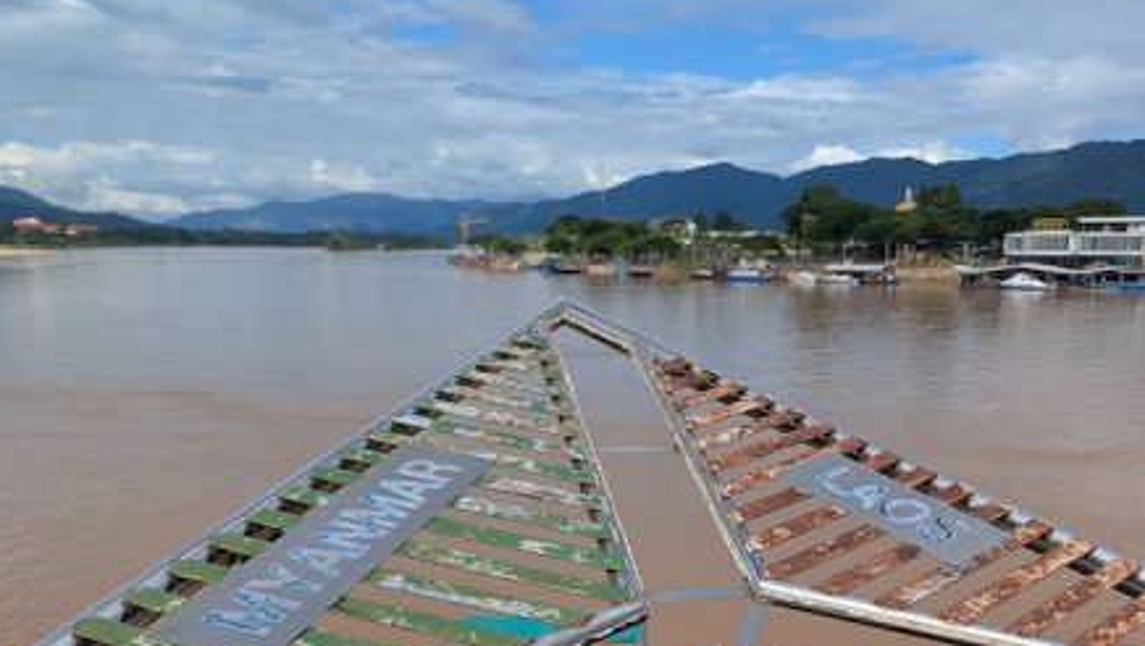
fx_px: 1094
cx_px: 759
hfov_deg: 54.2
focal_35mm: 36
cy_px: 565
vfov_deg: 31.6
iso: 42
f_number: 1.85
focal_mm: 6.81
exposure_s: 1/3425
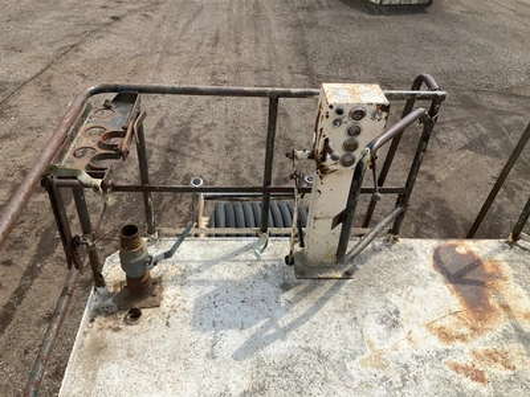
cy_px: 198
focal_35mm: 29
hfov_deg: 61.7
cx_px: 265
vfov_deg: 48.2
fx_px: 444
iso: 25
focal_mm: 3
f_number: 1.8
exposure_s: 1/2538
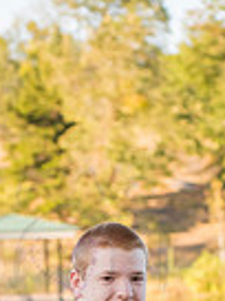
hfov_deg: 5.8
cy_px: 463
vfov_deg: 7.6
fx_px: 2210
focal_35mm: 255
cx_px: 73
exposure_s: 1/640
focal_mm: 80
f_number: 4.5
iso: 400
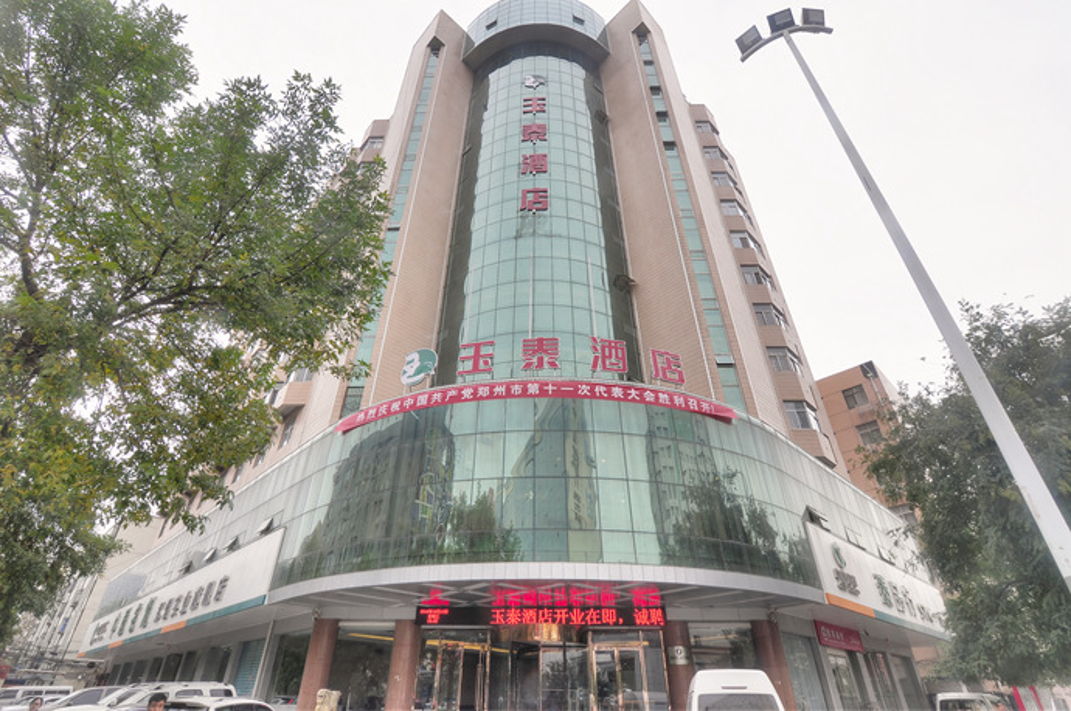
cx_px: 536
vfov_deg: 71.9
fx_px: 490
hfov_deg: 95.1
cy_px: 356
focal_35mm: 16
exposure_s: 1/80
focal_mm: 11
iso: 200
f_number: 10
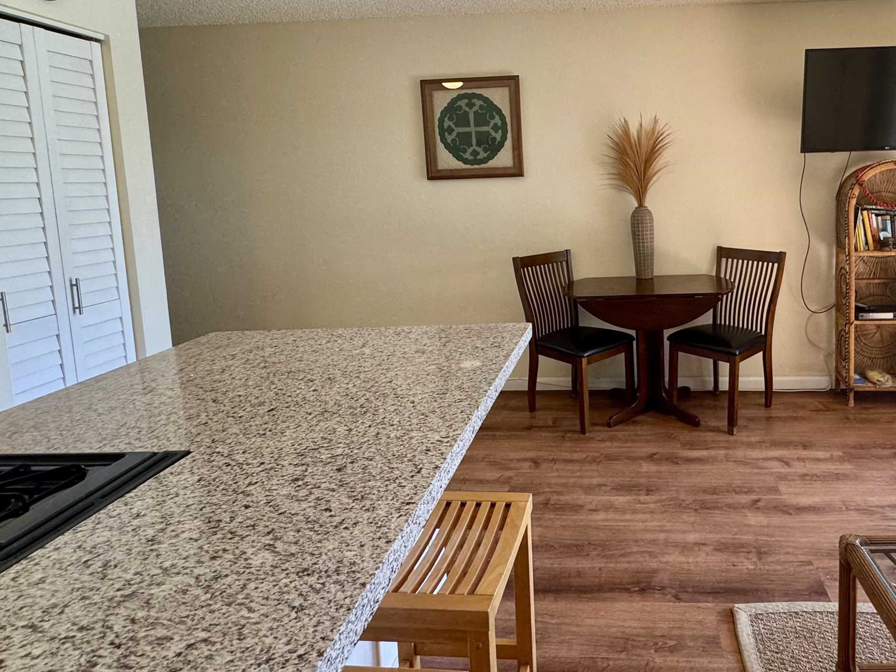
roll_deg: +1.9
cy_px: 246
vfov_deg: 58.0
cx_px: 601
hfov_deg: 71.6
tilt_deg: -6.6
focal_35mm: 23
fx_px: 595
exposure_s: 1/99
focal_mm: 2.22
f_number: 2.2
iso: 100
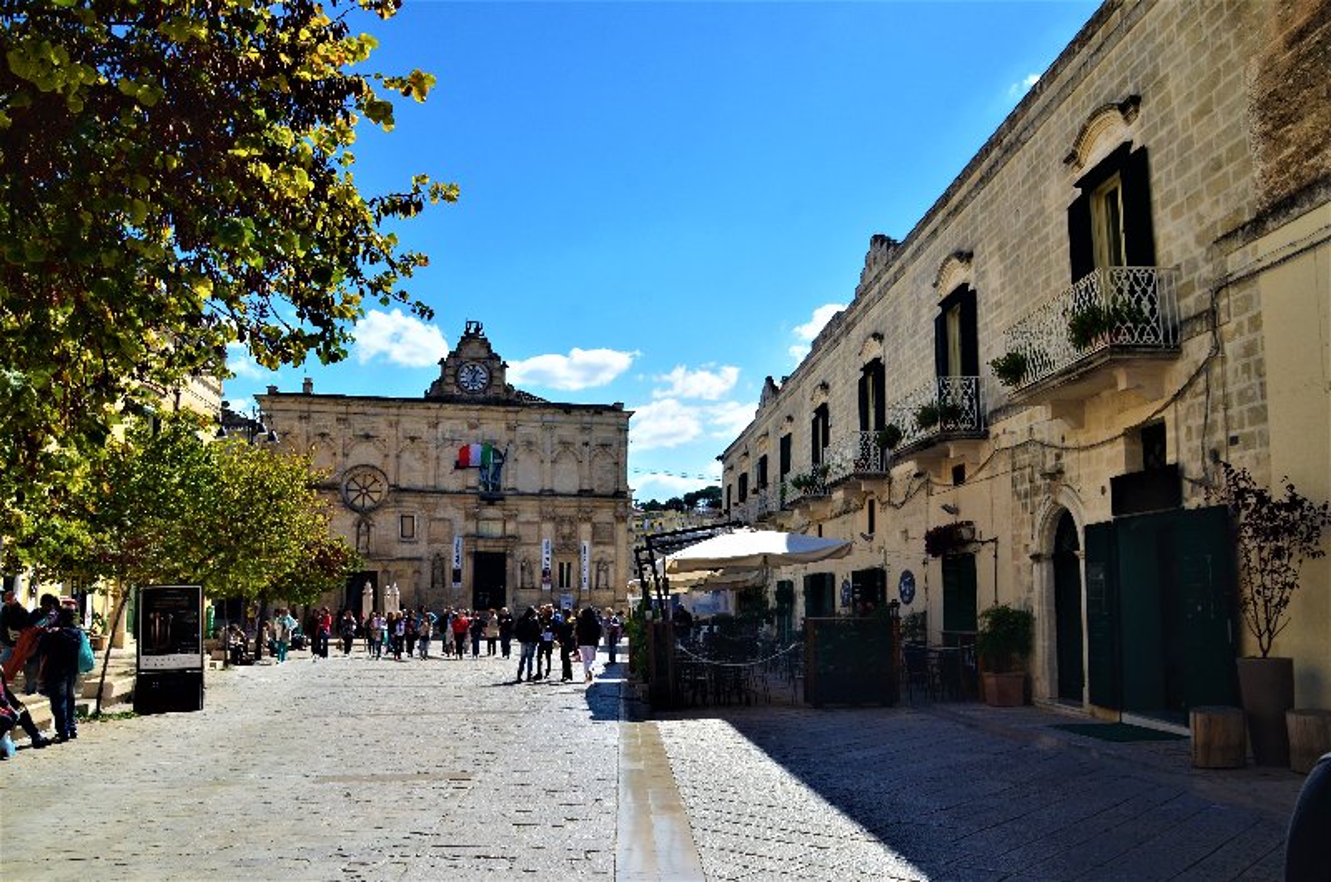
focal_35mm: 27
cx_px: 666
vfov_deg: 47.7
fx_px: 996
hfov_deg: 67.5
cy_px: 441
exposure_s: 1/320
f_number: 10
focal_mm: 18
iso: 400
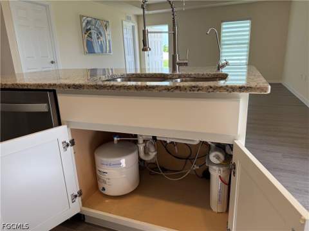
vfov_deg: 56.8
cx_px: 154
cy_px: 116
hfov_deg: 71.6
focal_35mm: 24
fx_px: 214
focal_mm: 6.76
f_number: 1.78
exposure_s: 1/291
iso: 100
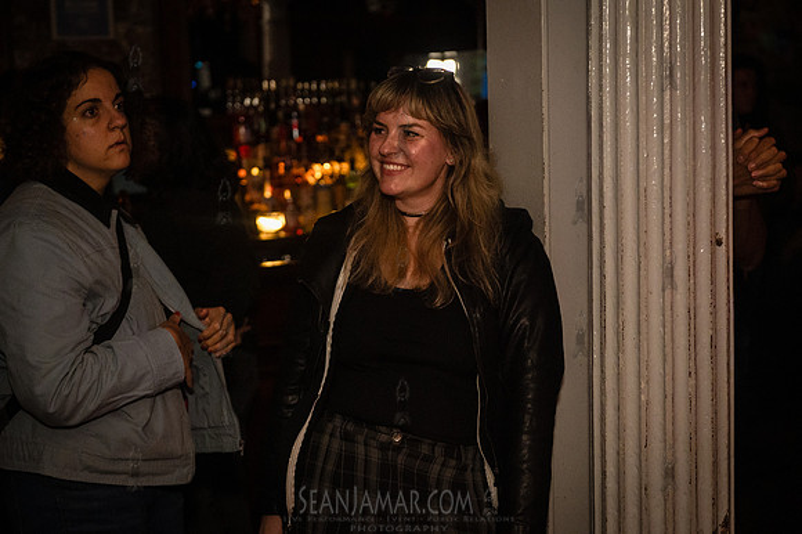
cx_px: 401
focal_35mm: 62
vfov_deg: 21.9
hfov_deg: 32.4
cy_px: 267
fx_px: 1380
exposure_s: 1/400
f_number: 3.5
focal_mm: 62
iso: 10000
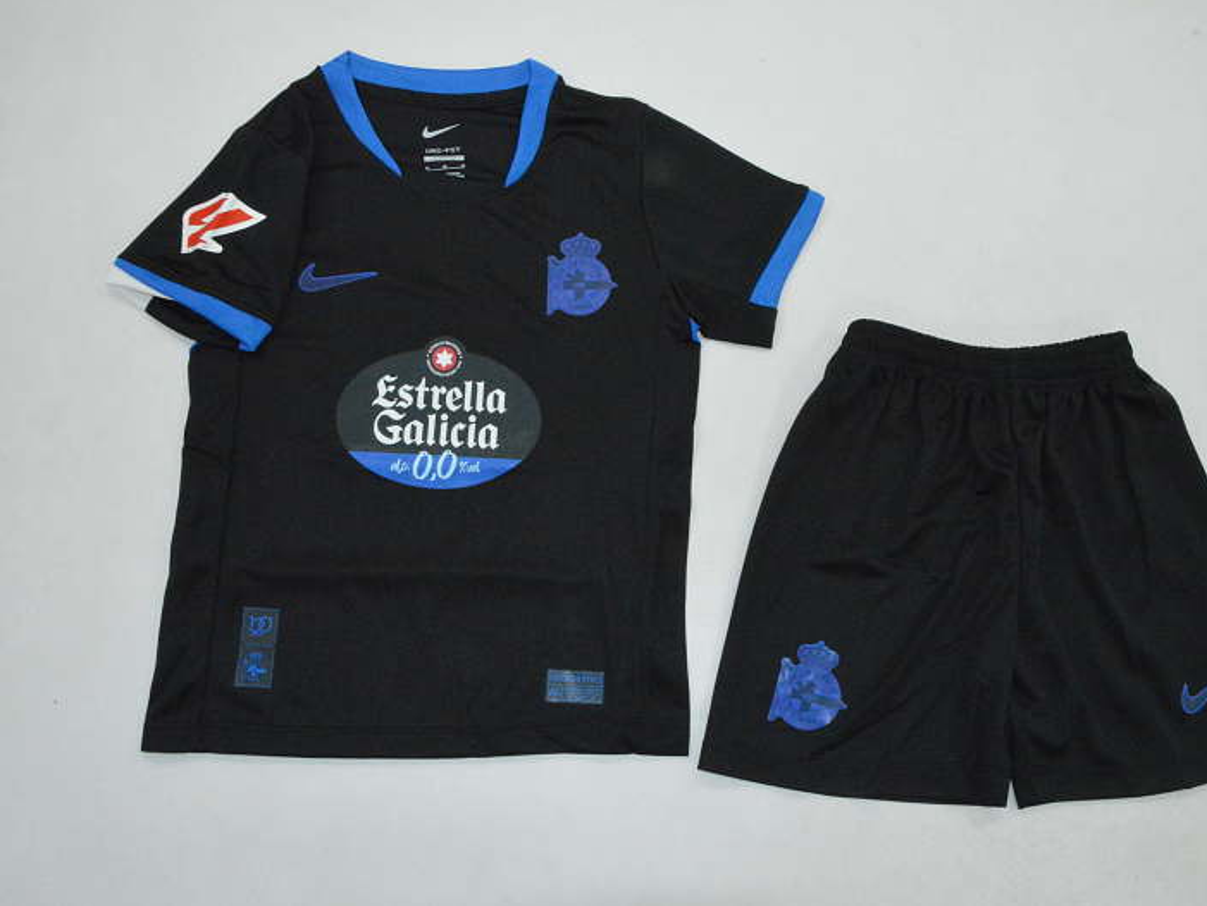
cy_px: 451
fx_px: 1205
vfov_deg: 41.2
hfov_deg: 53.0
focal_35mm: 35
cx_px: 687
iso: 6400
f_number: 25
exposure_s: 1/200
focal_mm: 21
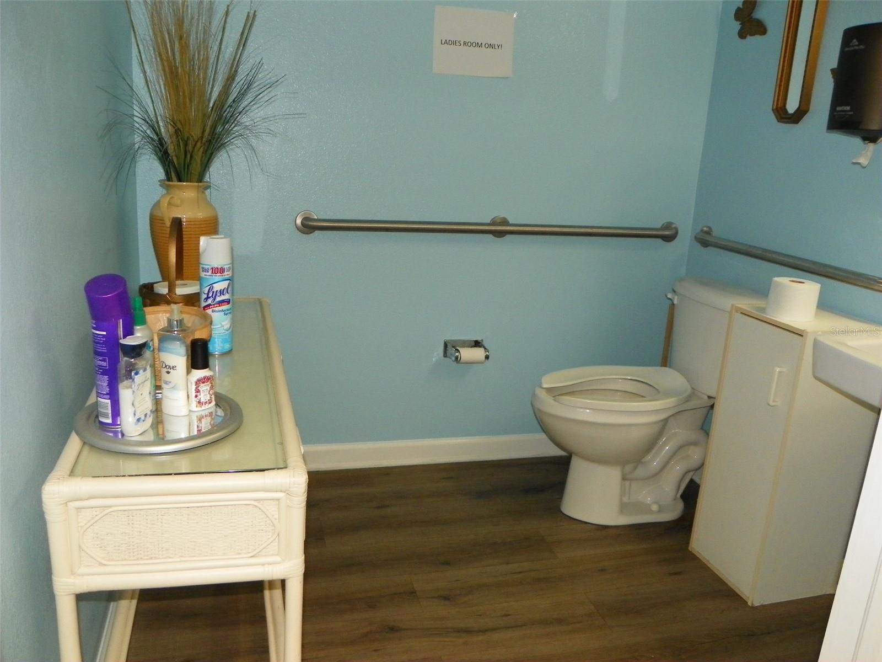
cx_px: 441
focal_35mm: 29
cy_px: 331
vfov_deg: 48.2
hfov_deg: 61.7
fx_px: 739
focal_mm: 5.2
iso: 200
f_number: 2.8
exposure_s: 1/125
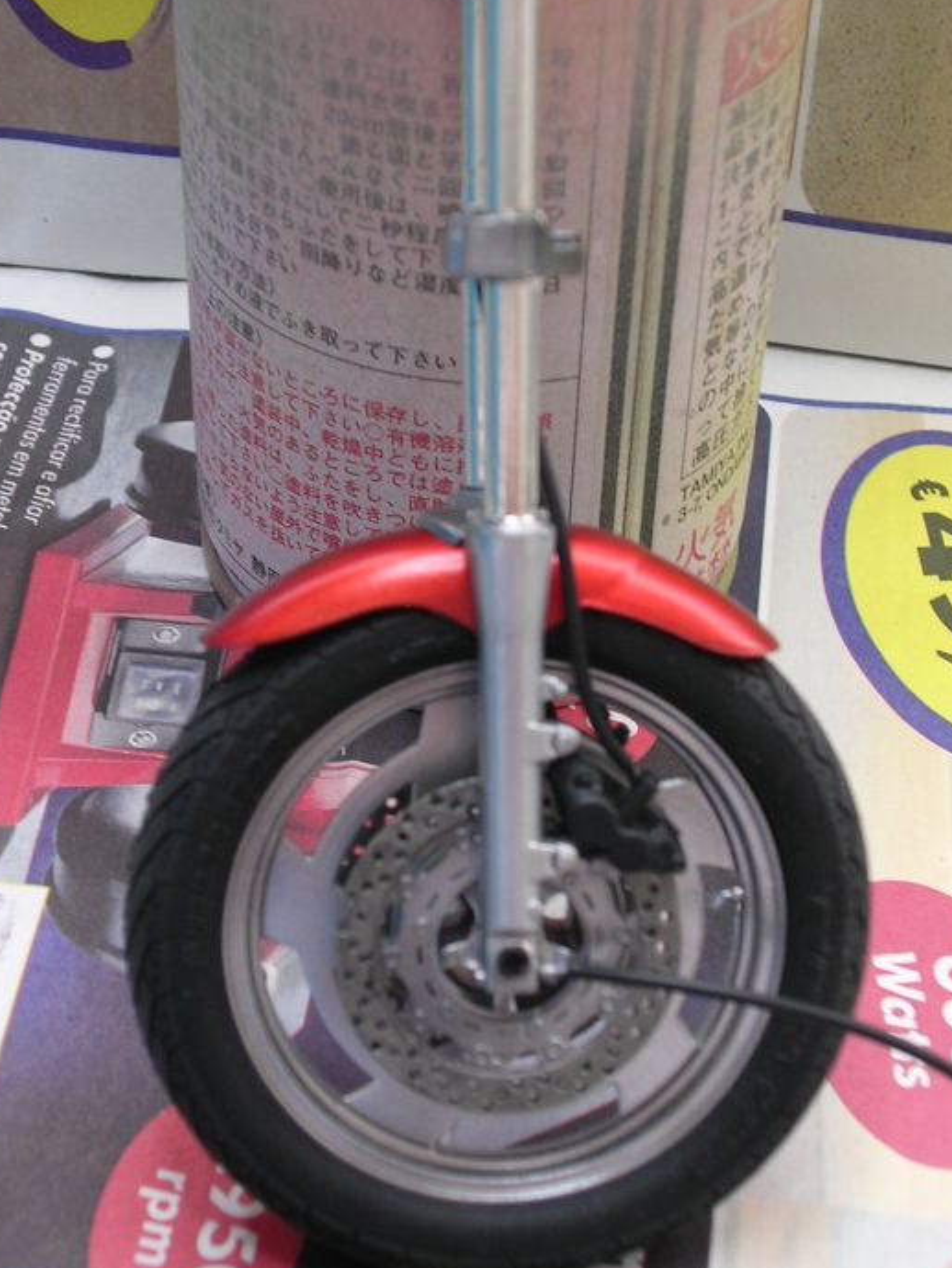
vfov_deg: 26.7
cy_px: 605
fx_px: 2675
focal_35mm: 73
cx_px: 524
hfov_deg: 20.2
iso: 100
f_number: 3.5
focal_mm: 9.6
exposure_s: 1/11
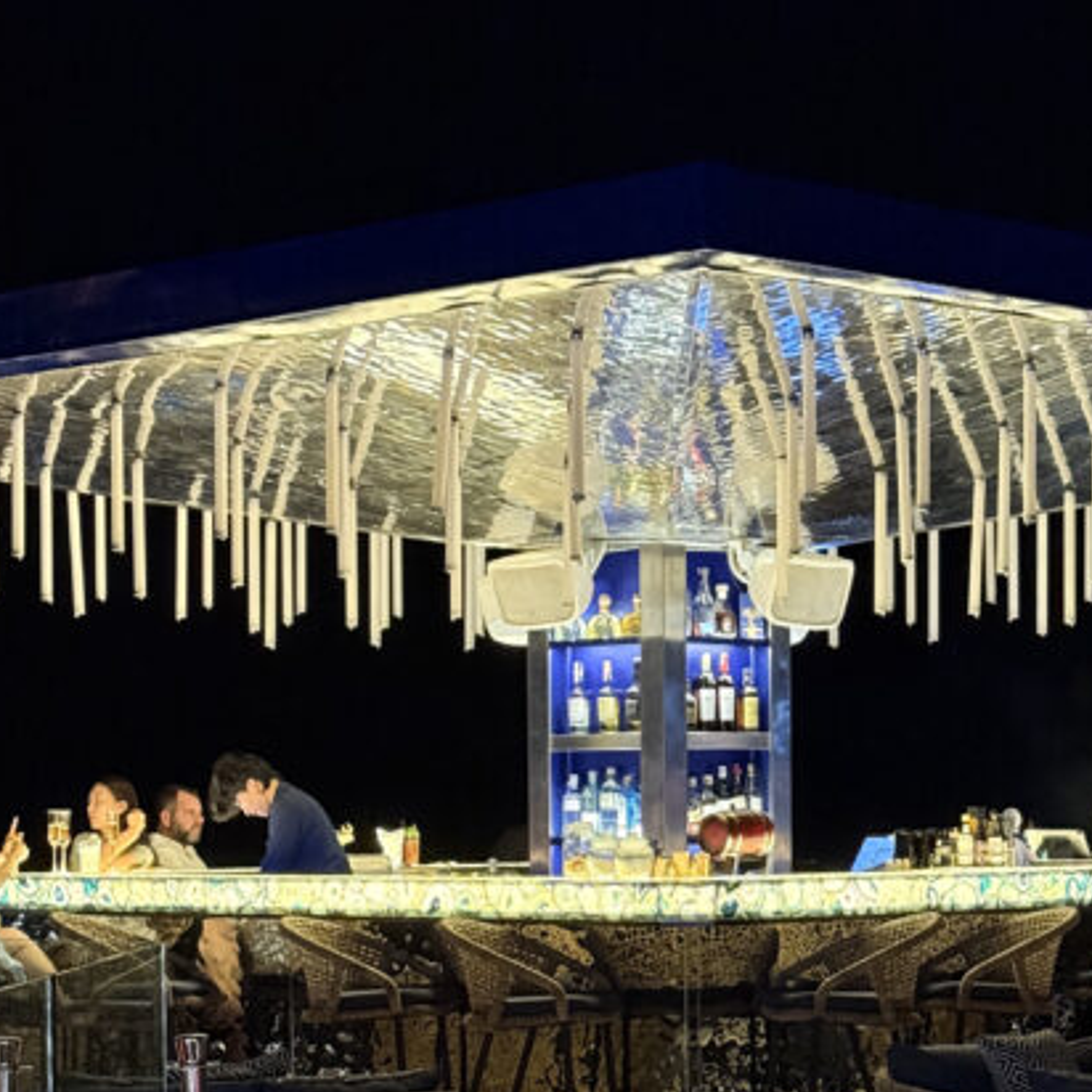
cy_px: 979
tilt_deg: -2.3
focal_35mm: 96
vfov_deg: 17.8
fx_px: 3426
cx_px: 657
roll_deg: -0.2
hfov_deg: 18.1
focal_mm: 6.76
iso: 500
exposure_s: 1/33
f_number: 1.78
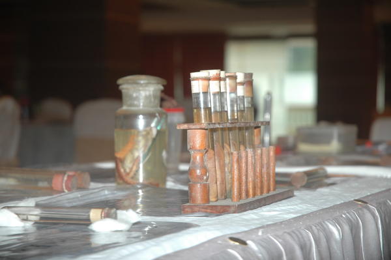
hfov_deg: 19.5
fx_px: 1139
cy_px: 130
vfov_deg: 13.0
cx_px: 196
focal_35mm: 105
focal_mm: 70
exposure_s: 1/60
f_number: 4.5
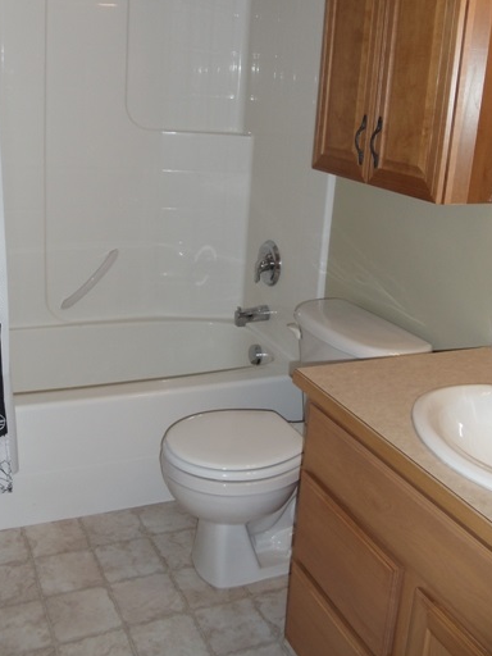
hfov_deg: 26.6
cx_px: 231
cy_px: 259
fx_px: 1042
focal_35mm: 55
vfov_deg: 34.8
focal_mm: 6
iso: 100
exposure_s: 1/30
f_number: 3.5
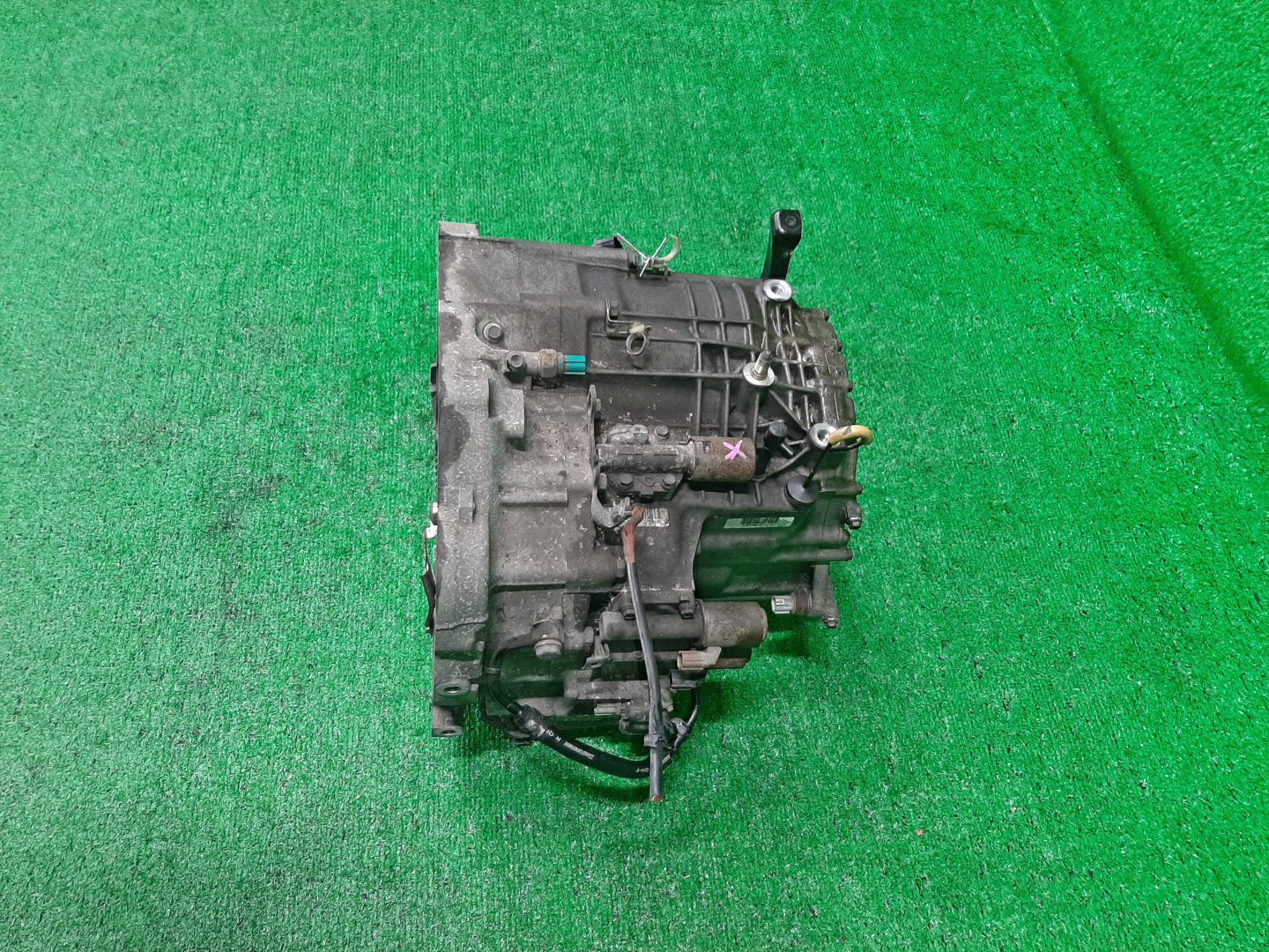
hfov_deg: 67.3
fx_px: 953
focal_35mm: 26
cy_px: 476
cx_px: 634
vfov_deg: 53.1
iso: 147
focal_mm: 3.93
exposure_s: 1/50
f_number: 1.7
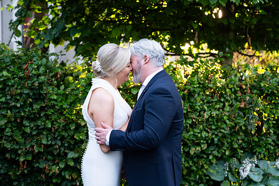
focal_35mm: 52
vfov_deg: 26.0
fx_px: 403
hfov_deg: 38.2
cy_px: 93
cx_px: 140
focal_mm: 52
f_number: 2.8
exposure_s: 1/200
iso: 500
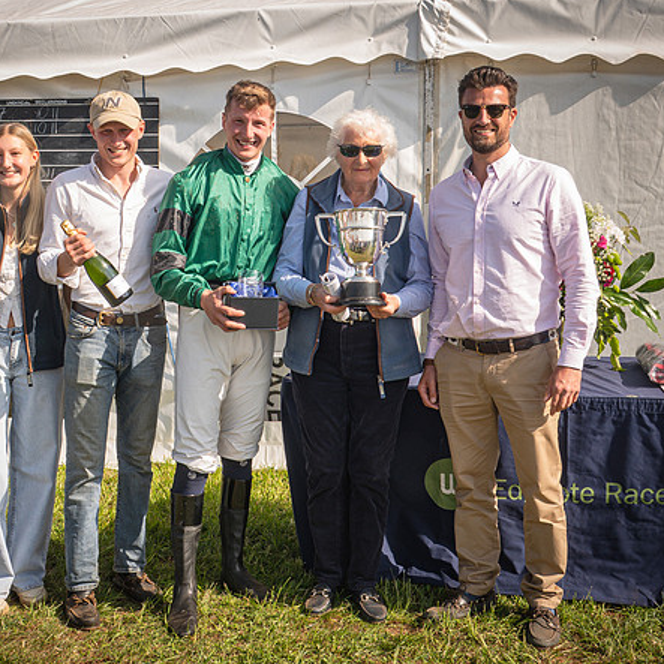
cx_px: 292
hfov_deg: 33.4
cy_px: 322
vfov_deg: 33.4
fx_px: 1107
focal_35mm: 51
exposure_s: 1/60
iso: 100
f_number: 9
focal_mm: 24
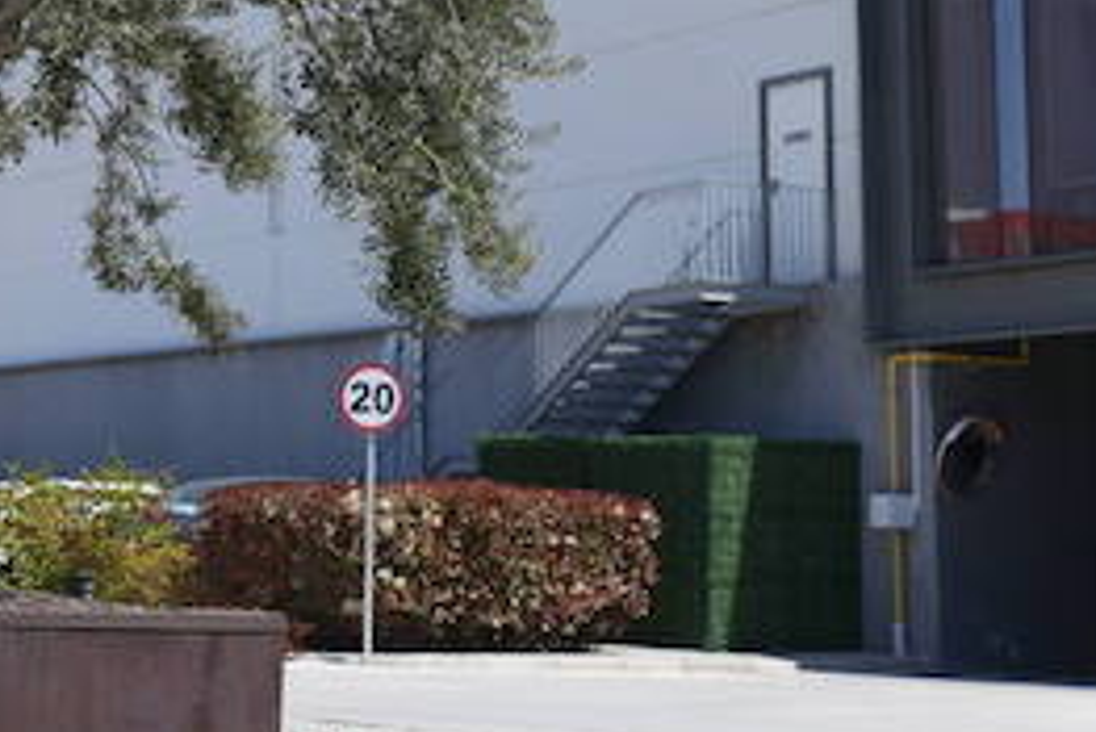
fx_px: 3076
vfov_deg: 13.0
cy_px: -301
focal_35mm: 101
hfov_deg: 20.1
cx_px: 328
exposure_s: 1/2500
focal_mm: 28
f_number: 2.5
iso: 100
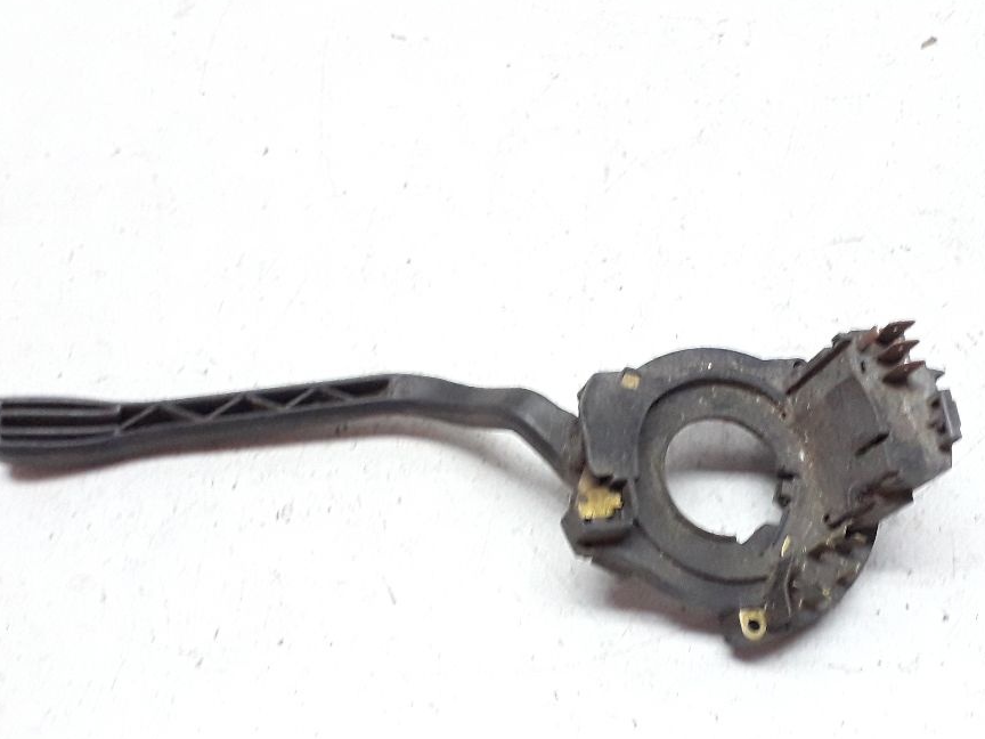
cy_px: 424
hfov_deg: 56.8
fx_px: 911
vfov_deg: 44.0
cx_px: 487
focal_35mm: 32
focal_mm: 3.6
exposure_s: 1/25
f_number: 1.9
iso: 320
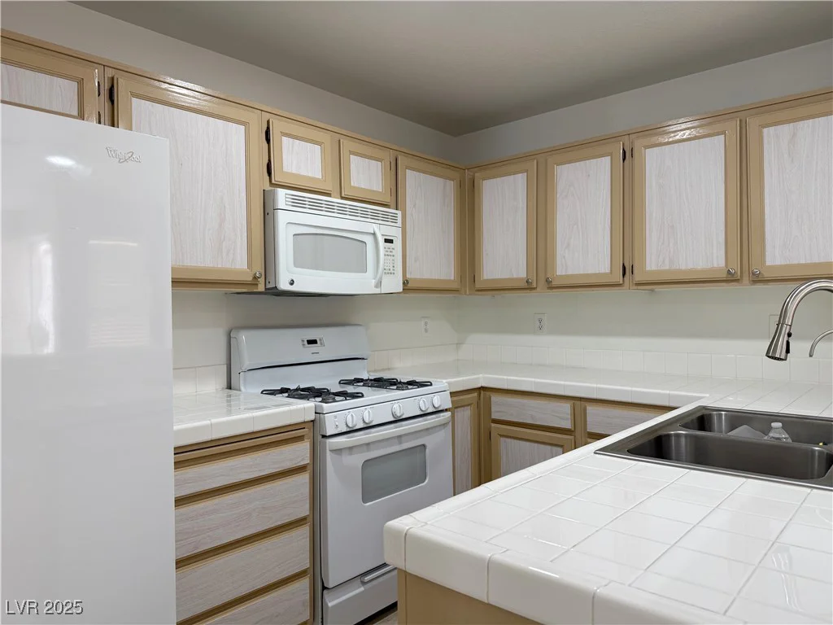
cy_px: 312
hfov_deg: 71.6
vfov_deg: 56.8
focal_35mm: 24
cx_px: 416
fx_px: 578
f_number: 1.78
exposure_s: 1/121
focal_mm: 6.76
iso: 125
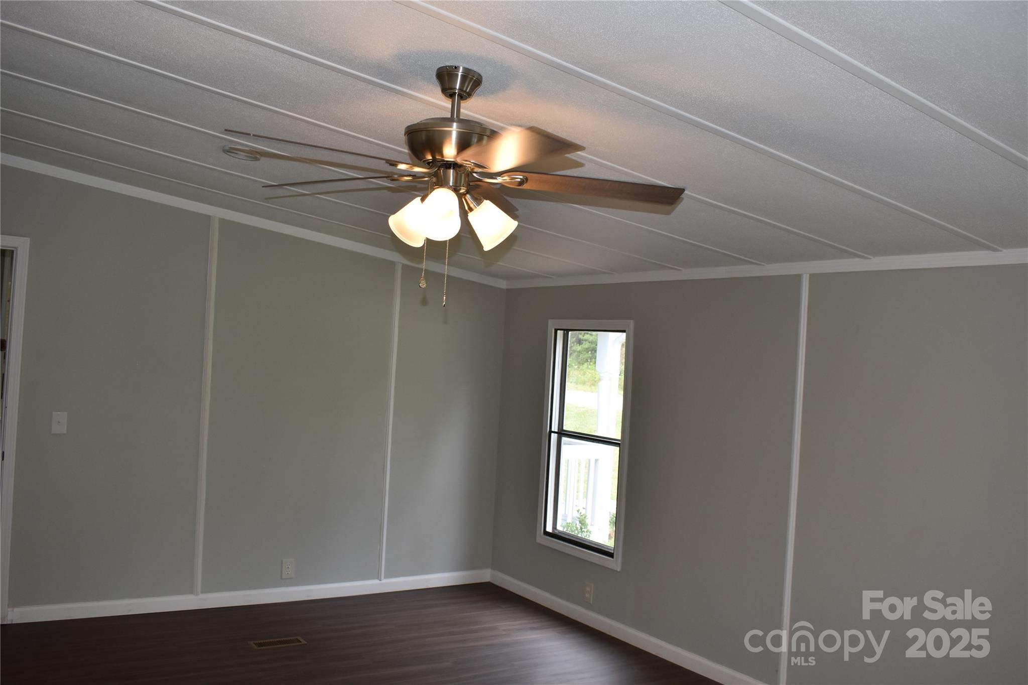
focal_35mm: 33
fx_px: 942
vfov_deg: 40.0
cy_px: 342
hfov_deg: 57.2
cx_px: 514
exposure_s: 1/125
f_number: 5.6
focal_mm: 22
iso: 500
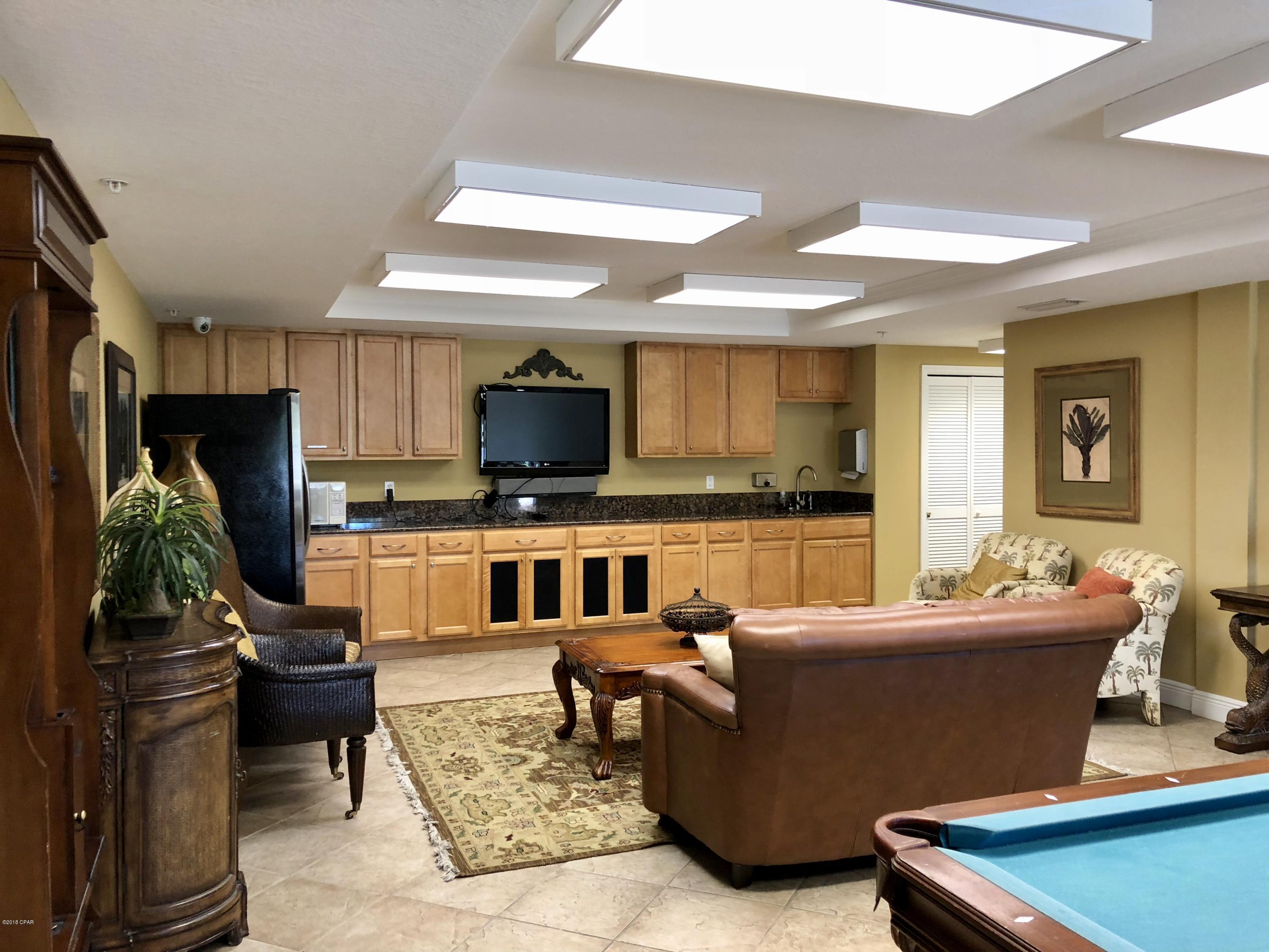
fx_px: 1026
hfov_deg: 63.4
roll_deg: +1.8
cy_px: 476
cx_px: 634
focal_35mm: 28
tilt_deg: -2.1
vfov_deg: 49.7
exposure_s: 1/17
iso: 40
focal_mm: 4
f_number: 1.8
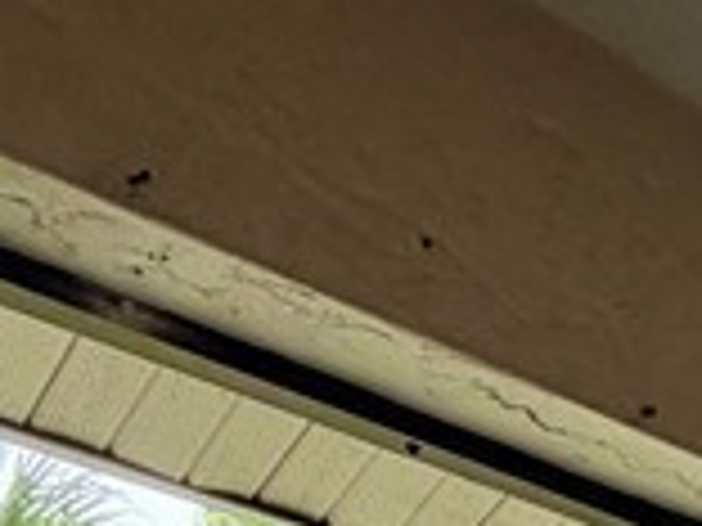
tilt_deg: -11.5
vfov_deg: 10.8
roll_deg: -1.4
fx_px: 1866
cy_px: 1582
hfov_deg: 20.3
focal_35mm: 92
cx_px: 783
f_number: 2.2
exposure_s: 1/121
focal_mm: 2.22
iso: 50
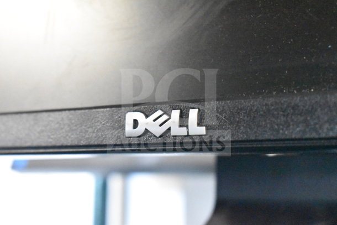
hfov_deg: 28.1
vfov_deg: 18.9
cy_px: 112
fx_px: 674
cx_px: 168
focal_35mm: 72
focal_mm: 48
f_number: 5.3
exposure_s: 1/80
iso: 20000
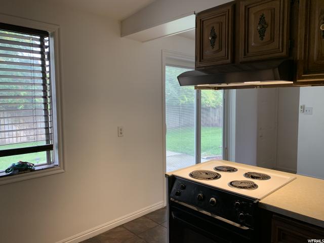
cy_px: 122
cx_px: 162
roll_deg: -0.2
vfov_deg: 53.1
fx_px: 243
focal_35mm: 26
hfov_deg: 67.3
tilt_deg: -2.9
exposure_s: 1/55
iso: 80
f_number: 1.8
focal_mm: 4.25
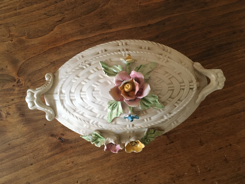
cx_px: 122
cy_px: 92
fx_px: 205
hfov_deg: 61.7
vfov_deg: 48.2
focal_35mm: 29
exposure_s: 1/33
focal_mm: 4.15
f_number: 2.2
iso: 200
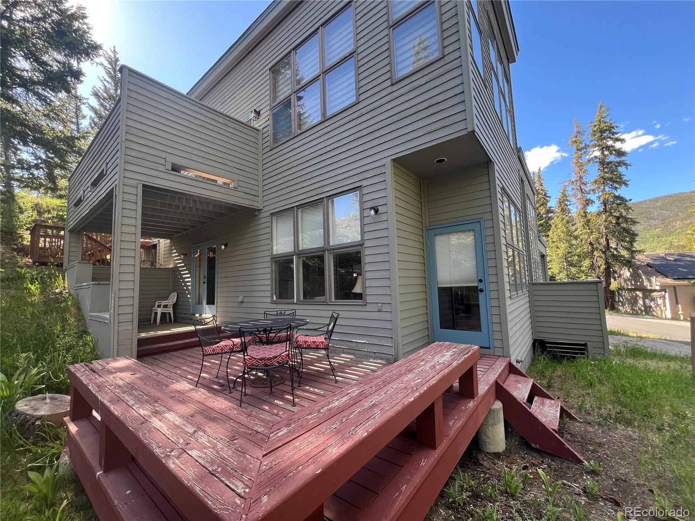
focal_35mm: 13
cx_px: 348
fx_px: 261
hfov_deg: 106.2
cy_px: 260
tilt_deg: +4.2
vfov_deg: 89.9
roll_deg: +1.2
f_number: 1.8
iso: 32
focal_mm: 1.57
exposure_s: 1/99
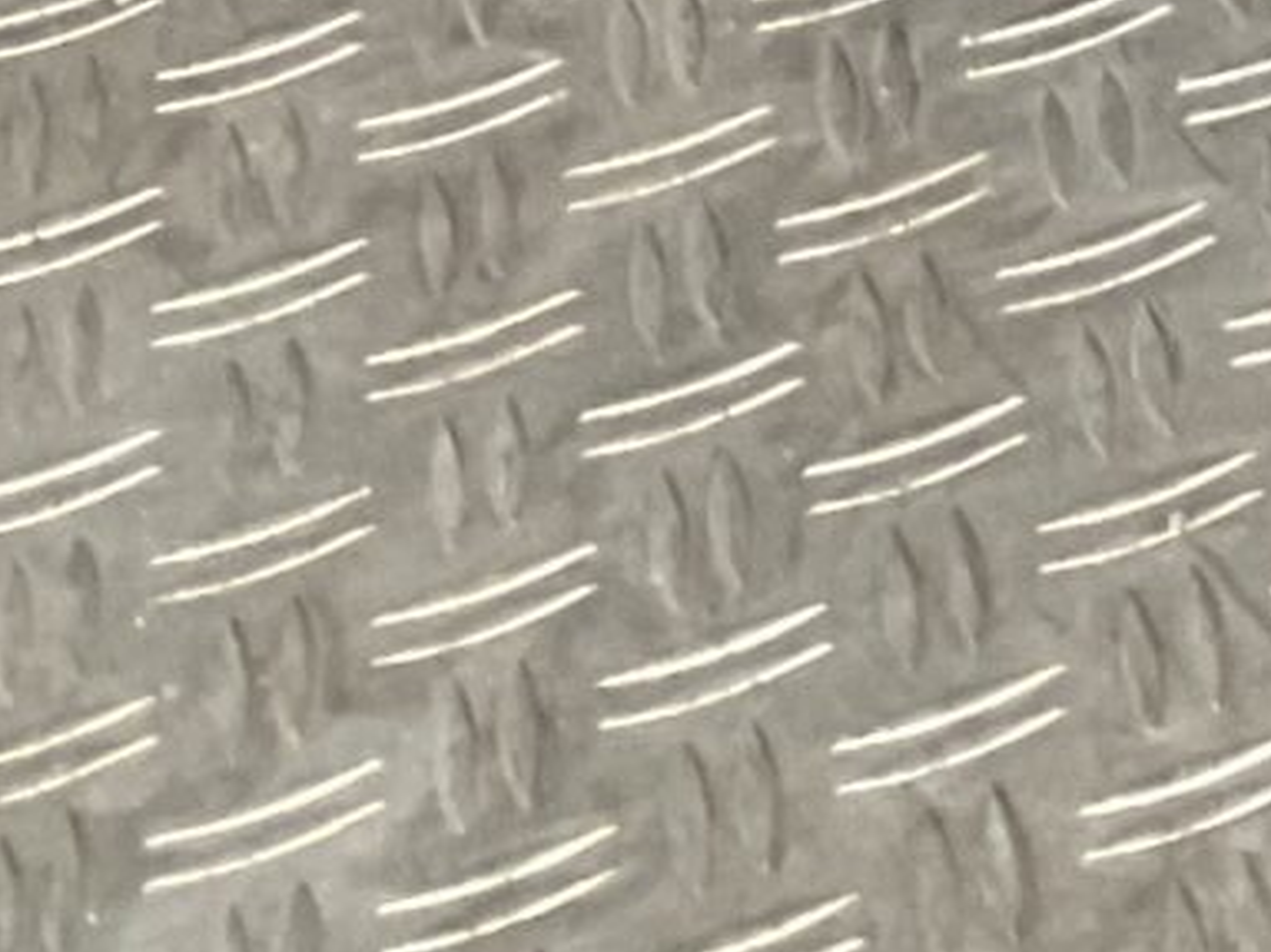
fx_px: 7121
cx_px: 3358
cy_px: -1532
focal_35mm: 194
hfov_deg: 8.9
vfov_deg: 7.1
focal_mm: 3
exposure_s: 1/60
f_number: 1.8
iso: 80
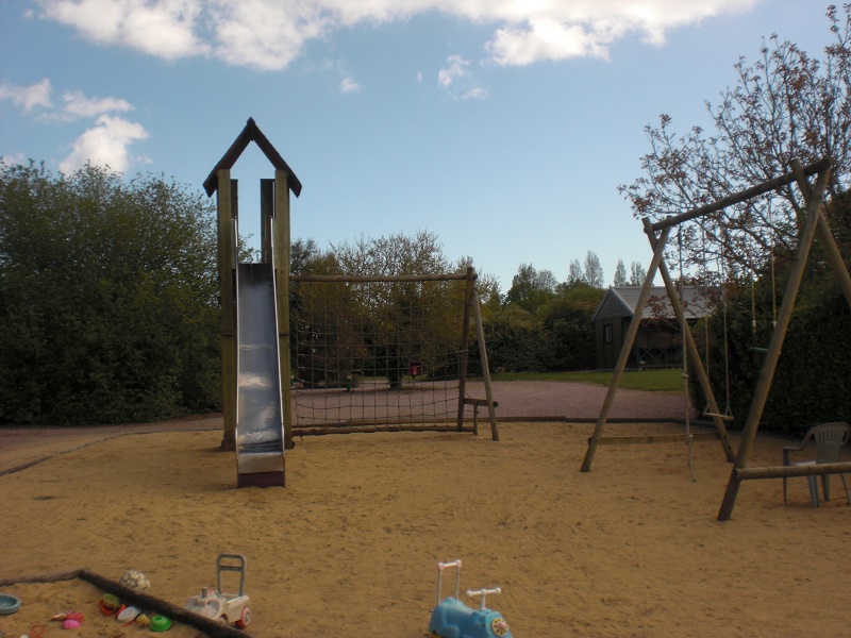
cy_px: 319
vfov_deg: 37.7
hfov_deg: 49.0
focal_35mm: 38
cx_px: 426
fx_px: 934
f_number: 5.6
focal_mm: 6.3
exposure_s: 1/250
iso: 64
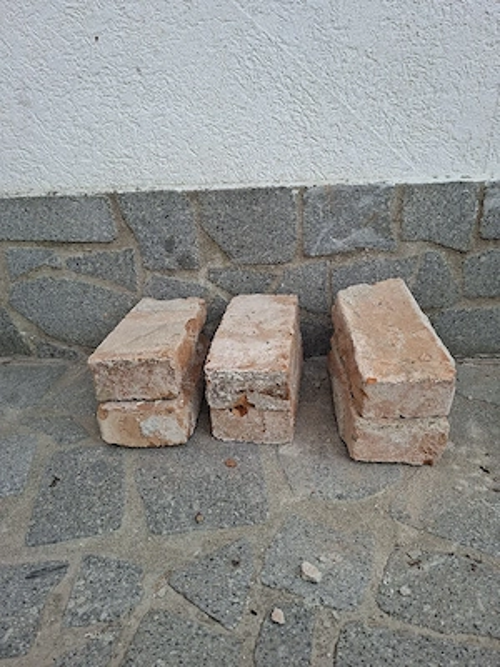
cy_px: 334
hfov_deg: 58.9
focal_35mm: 23
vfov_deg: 73.9
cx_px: 250
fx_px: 443
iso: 50
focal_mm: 5.54
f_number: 1.8
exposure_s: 1/278
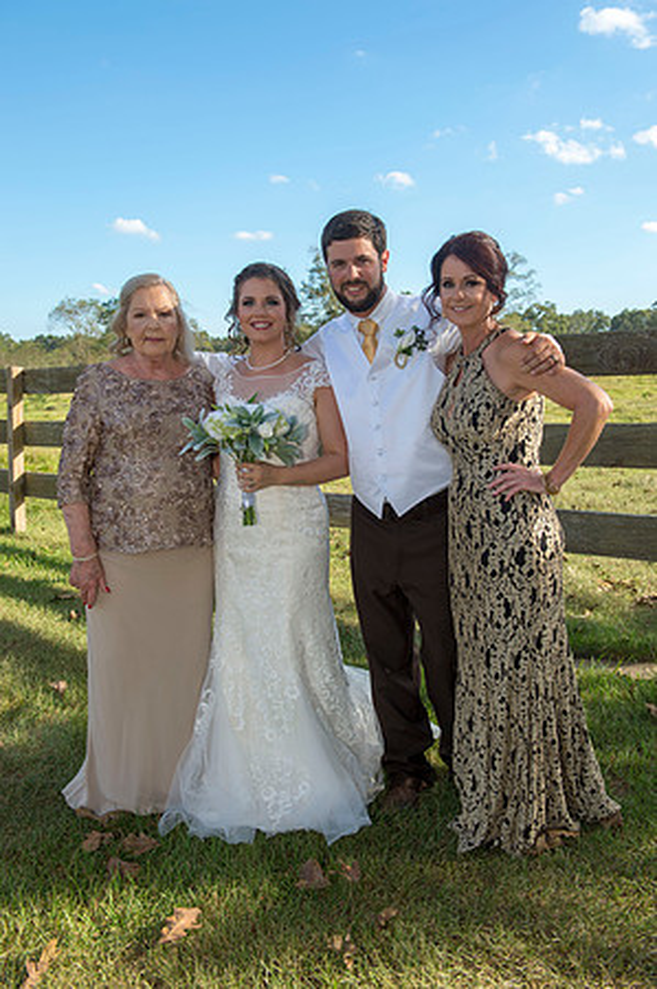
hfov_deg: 38.8
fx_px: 933
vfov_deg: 55.8
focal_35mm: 34
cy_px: 494
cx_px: 328
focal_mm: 34
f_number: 6.3
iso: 200
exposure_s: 1/320
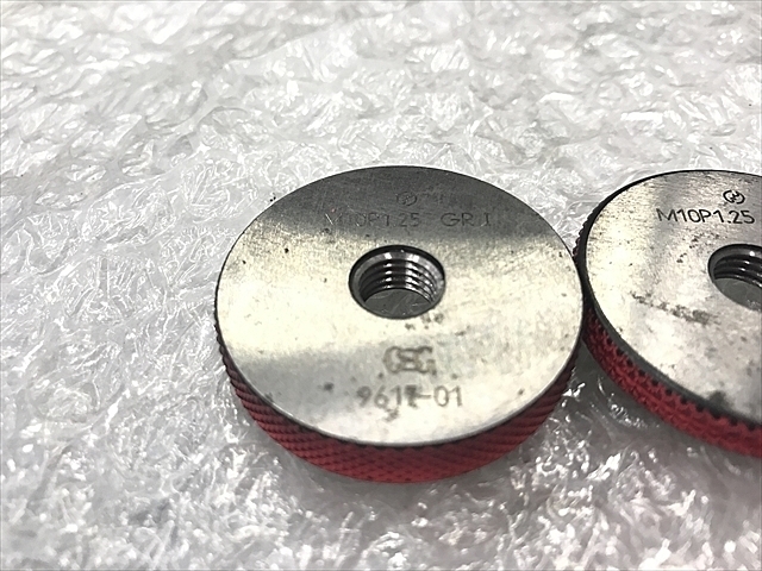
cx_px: 381
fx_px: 616
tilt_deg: -49.2
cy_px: 286
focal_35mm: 28
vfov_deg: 49.7
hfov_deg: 63.4
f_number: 1.8
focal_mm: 3.99
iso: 40
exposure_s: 1/30
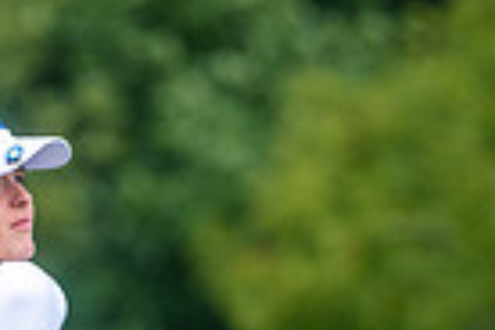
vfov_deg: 1.1
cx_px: 32
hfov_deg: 1.6
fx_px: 17324
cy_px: 673
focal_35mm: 1260
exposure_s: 1/800
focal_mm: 300
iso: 200
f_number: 5
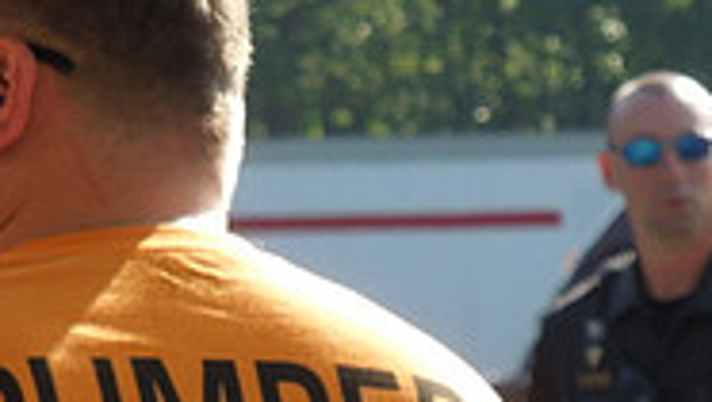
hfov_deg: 3.3
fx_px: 12263
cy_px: 335
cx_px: 119
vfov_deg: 1.9
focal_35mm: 649
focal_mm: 34.4
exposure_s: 1/200
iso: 100
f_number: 5
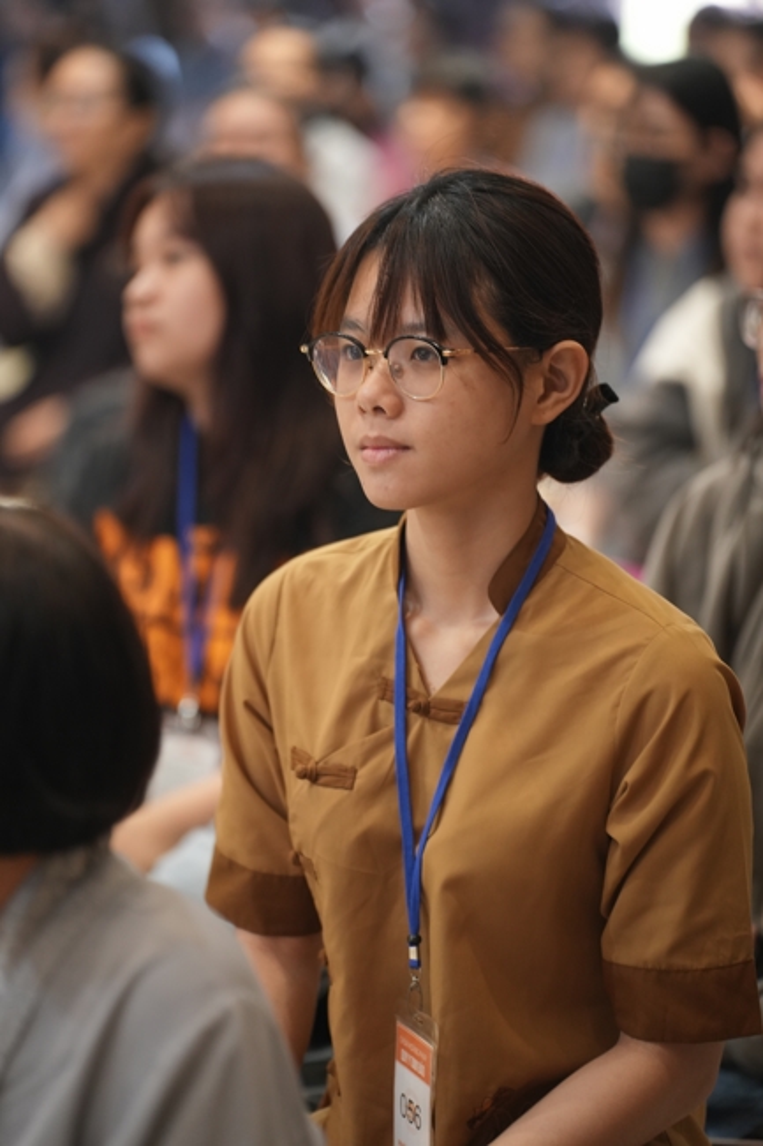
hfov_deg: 9.1
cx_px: 382
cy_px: 573
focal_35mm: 150
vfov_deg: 13.7
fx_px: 4771
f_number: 2.8
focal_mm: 150
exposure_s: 1/100
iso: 2000
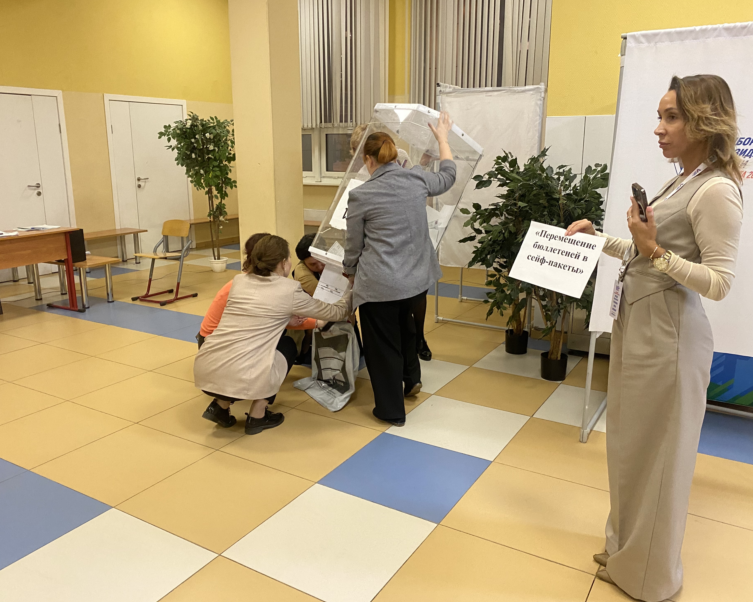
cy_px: 296
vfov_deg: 51.5
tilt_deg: -12.7
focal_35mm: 28
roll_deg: +0.4
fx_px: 624
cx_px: 367
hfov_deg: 62.2
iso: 250
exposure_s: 1/50
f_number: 1.8
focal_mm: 4.25
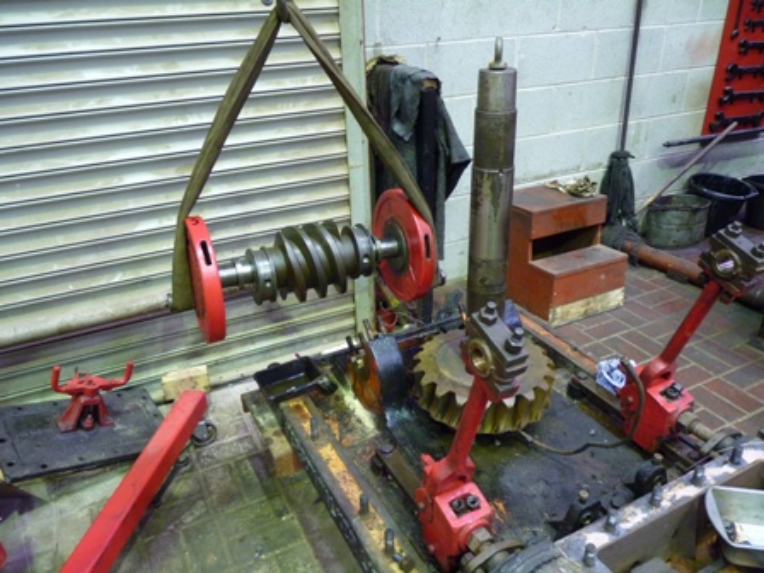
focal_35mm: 27
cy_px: 286
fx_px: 596
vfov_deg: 51.4
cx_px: 382
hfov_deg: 65.3
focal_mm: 4.8
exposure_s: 1/6
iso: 400
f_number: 2.8
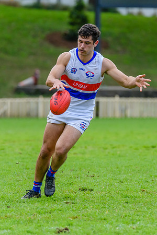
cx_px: 90
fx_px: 3861
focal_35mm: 590
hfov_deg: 2.3
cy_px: 109
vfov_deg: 3.5
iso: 2000
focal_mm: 360
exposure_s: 1/1600
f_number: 6
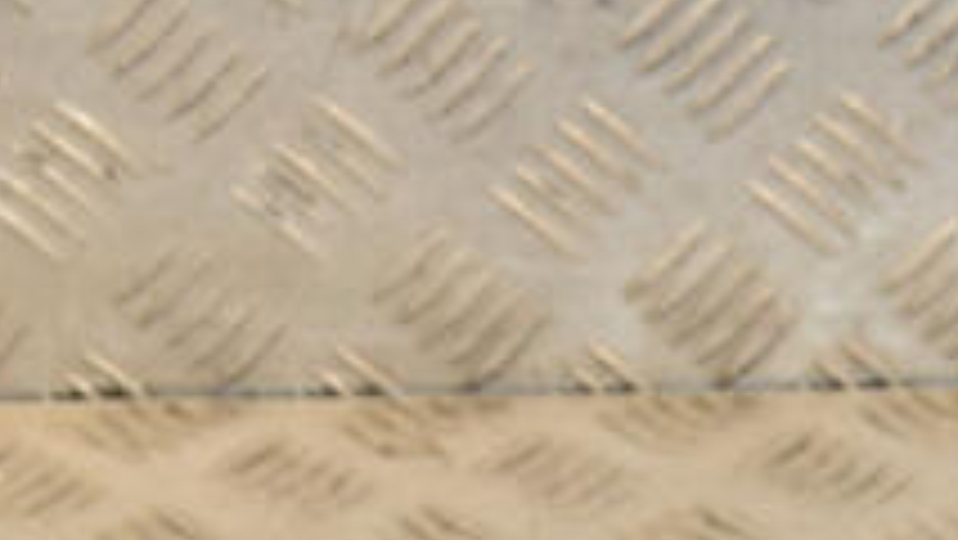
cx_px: 787
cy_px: 864
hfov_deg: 10.1
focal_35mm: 212
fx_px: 5387
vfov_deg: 5.7
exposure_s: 1/200
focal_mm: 48
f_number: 7.1
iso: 800
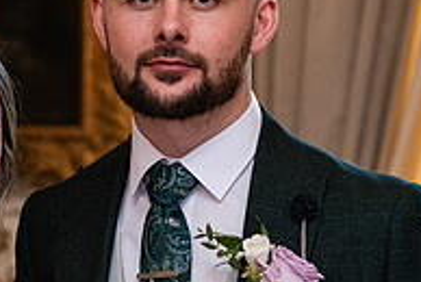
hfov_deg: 8.6
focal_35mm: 239
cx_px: 17
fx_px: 2799
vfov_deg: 5.8
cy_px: 253
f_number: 3.5
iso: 800
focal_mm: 80
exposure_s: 1/160
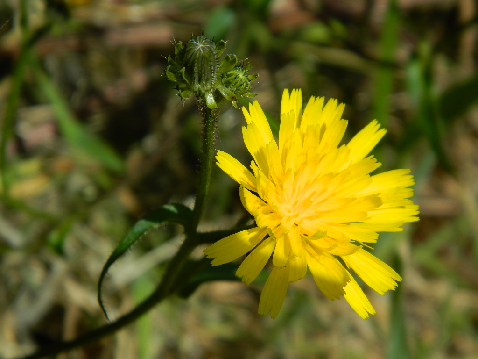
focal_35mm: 103
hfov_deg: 19.1
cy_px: 180
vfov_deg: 14.4
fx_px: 1422
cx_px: 239
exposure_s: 1/800
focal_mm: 18.6
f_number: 4.5
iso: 80
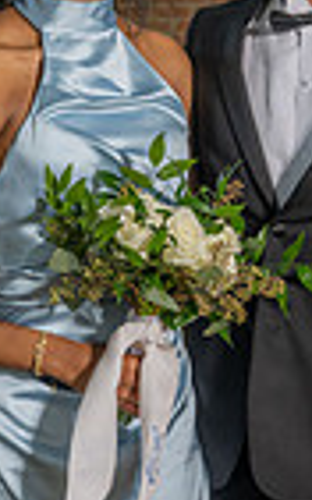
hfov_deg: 8.5
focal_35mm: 153
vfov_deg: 13.6
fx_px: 2084
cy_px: 390
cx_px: 248
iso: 100
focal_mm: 47
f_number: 5.6
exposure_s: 1/160
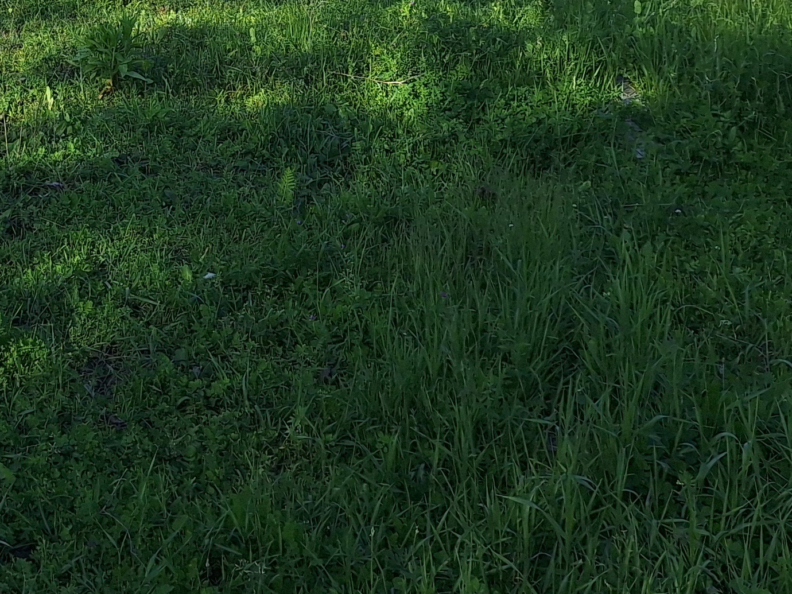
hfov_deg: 27.1
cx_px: 13
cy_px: -184
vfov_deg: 19.8
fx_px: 1556
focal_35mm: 68
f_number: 1.8
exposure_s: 1/2066
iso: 40
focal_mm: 5.54
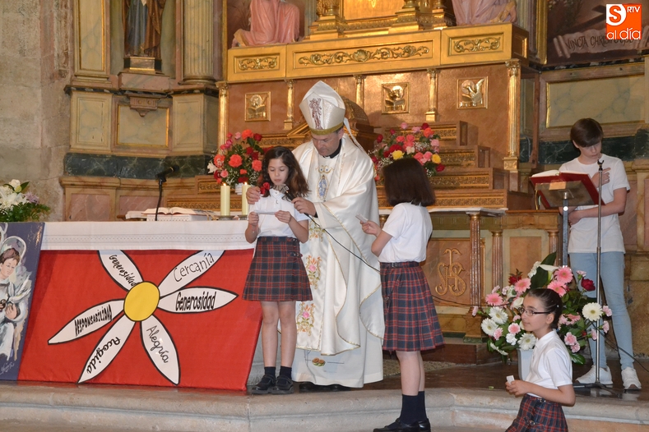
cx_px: 322
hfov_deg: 27.7
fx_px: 1316
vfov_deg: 18.7
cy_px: 214
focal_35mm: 73
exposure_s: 1/60
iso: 3200
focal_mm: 48
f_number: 7.1
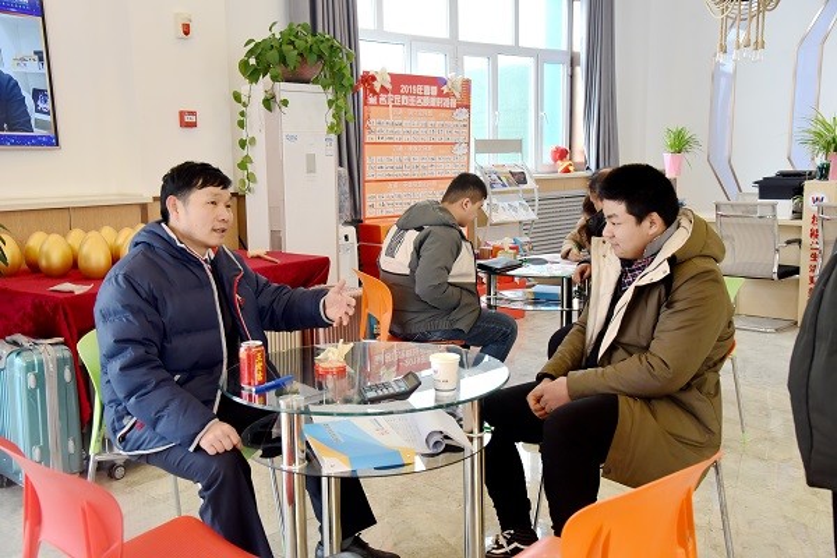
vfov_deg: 35.1
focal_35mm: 38
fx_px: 883
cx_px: 418
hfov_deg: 50.7
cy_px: 279
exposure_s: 1/160
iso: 1600
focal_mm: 38
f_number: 6.3
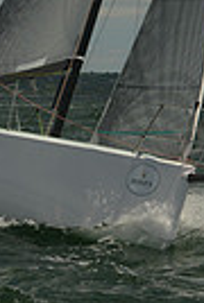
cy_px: -199
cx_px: 58
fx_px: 2554
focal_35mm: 302
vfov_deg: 6.7
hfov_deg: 4.6
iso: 400
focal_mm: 70
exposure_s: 1/800
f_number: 10
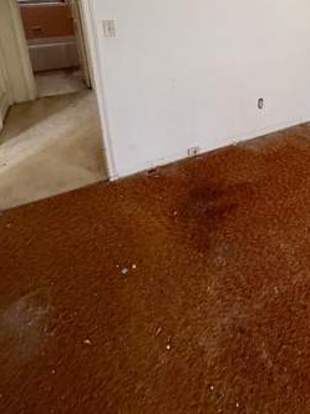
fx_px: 322
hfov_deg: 45.8
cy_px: 57
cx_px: 286
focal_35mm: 27
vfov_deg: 57.9
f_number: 2.2
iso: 640
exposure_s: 1/60
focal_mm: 2.22
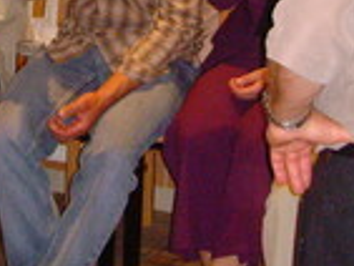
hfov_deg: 14.3
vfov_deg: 10.6
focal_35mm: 138
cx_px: 113
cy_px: -59
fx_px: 1412
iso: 400
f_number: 3.5
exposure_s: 1/45
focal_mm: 6.6
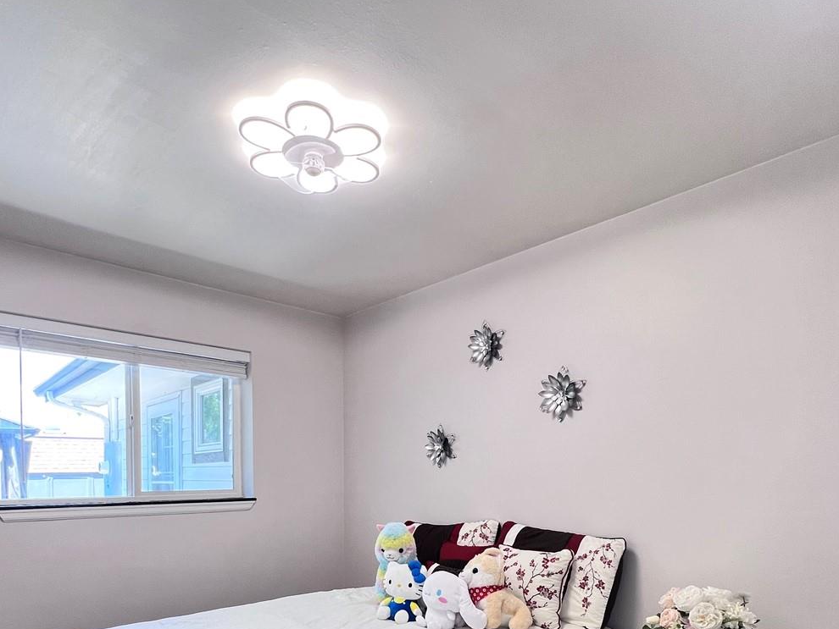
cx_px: 406
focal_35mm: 21
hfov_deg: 79.0
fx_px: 509
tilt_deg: -1.0
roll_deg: +0.3
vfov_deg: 59.4
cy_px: 486
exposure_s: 1/99
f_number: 1.8
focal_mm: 1.57
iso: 160
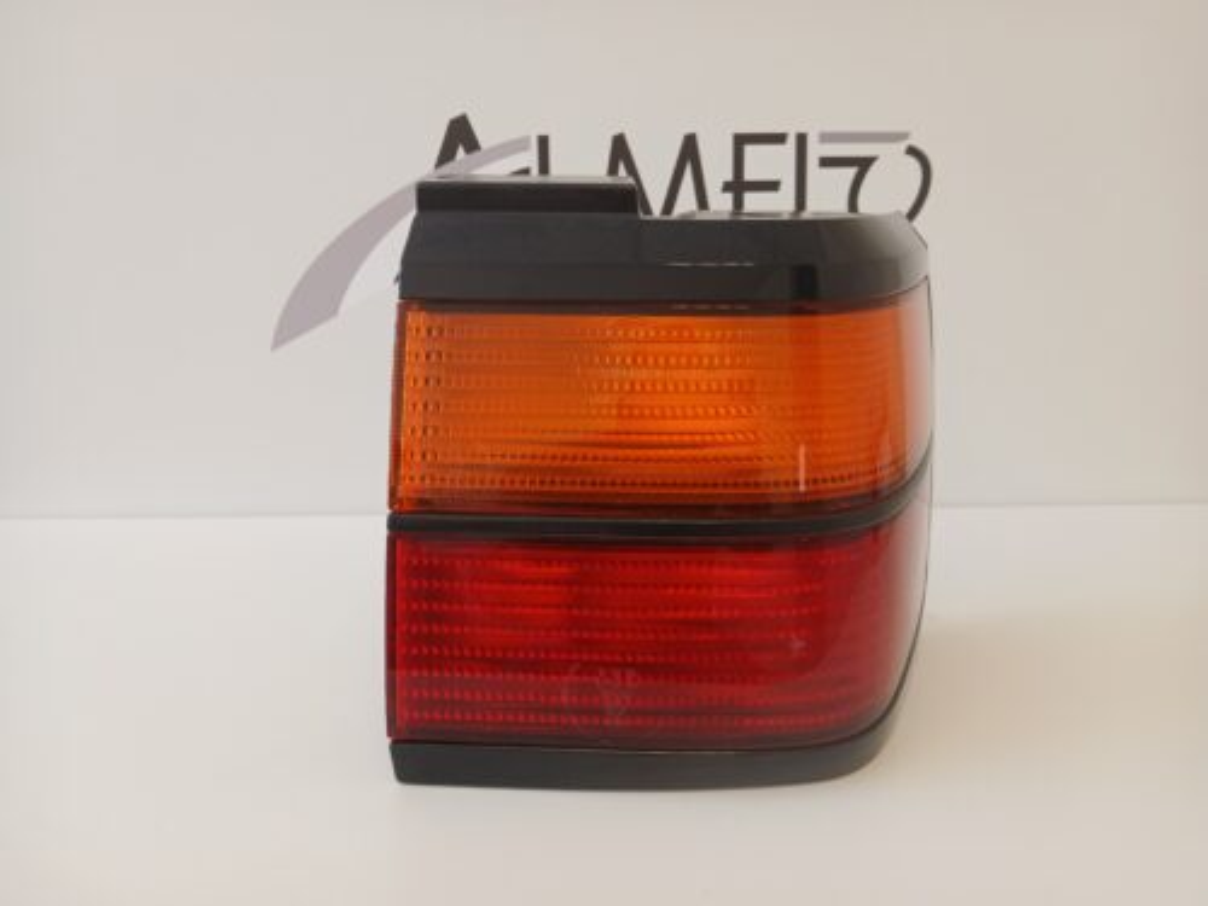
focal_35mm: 26
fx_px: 907
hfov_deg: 67.3
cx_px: 604
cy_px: 453
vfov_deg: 53.1
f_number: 1.8
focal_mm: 3.98
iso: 50
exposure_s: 1/50
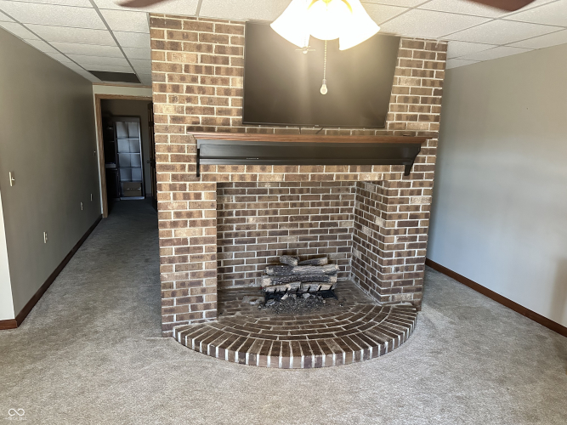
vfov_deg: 56.8
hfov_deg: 71.6
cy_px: 212
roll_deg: -0.9
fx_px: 393
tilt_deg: -11.5
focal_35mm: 24
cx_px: 284
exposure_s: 1/60
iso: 800
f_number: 1.78
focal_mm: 6.86
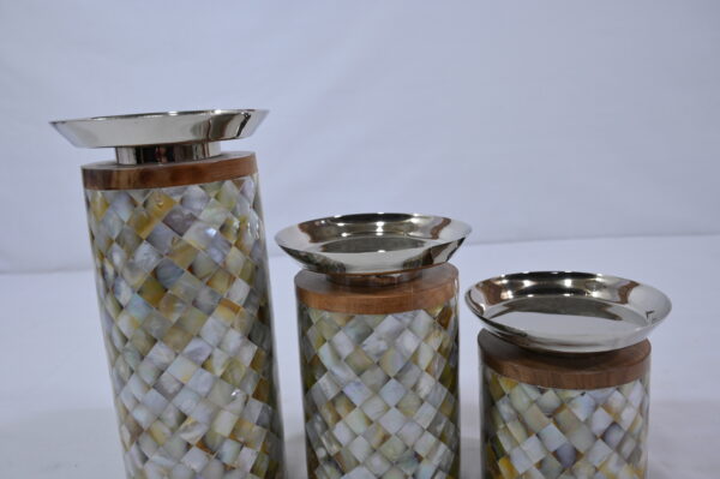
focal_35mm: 32
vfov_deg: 41.6
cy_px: 240
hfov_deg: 59.5
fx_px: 629
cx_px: 360
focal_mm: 31.5
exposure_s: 1/125
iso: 500
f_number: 7.1
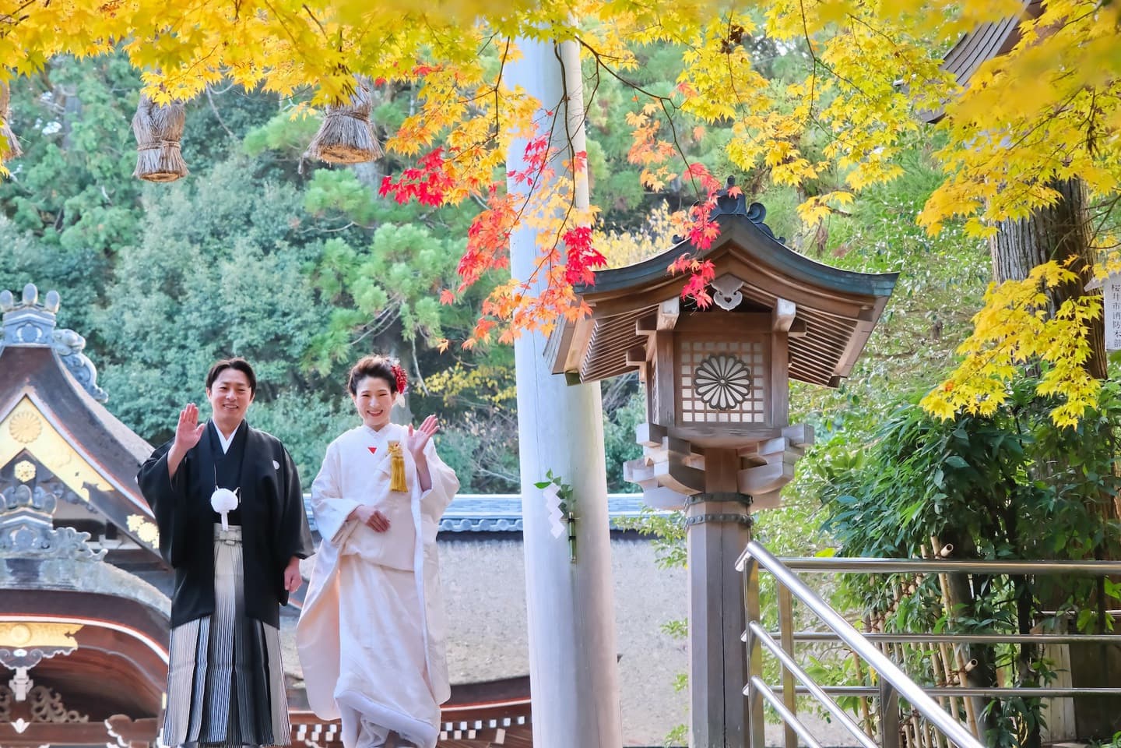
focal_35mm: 120
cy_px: 374
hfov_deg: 17.1
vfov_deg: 11.4
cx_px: 560
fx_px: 3736
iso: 1600
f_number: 5.6
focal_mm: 80
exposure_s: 1/80
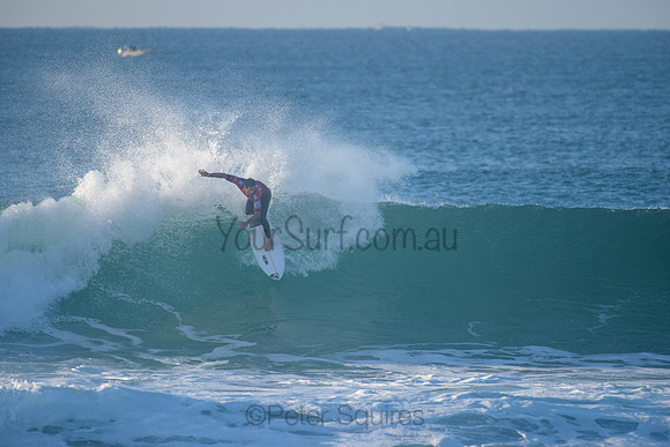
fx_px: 10046
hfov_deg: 3.8
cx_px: 336
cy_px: 213
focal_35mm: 540
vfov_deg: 2.5
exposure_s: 1/2000
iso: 560
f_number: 5.6
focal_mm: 500
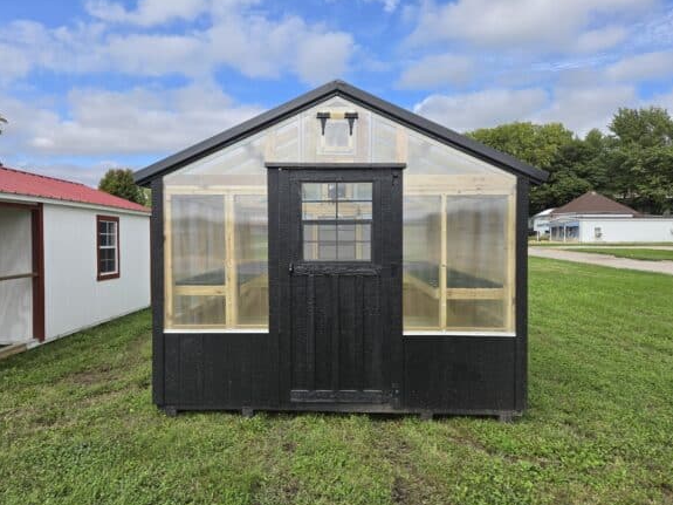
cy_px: 260
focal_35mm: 24
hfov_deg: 71.6
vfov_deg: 56.8
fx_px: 467
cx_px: 330
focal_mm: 5.4
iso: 80
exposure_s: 1/3861
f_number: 1.8
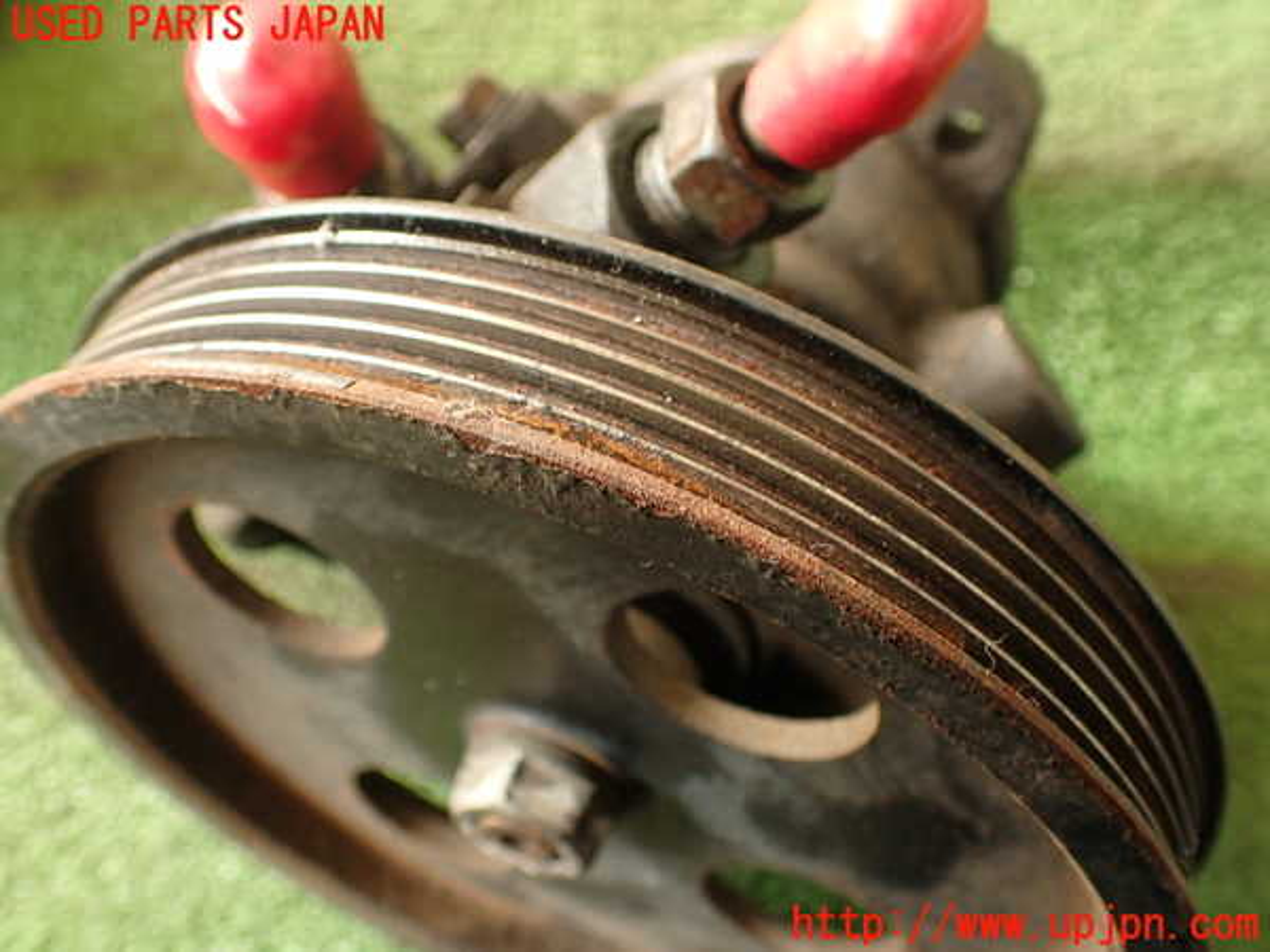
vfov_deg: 44.2
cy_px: 476
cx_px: 635
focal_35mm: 32
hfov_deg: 56.8
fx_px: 1174
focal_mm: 5.79
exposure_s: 1/30
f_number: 2.4
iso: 200
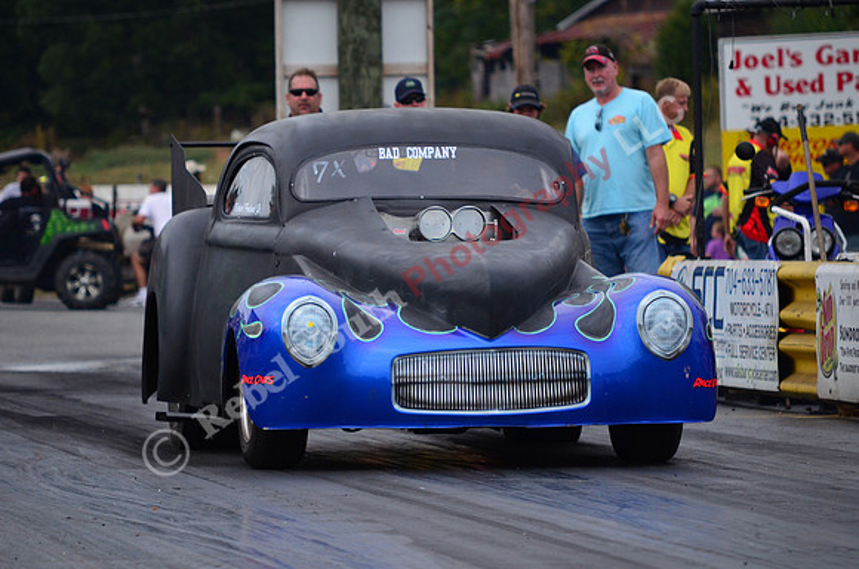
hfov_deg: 6.9
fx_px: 7143
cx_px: 430
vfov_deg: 4.6
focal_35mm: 300
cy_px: 284
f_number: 5.6
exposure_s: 1/2000
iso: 1000
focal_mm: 200
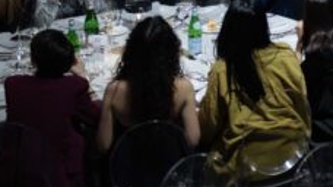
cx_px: 647
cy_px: -230
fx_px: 1783
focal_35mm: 202
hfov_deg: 10.0
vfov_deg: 5.8
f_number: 2.8
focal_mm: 43
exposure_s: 1/200
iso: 2000
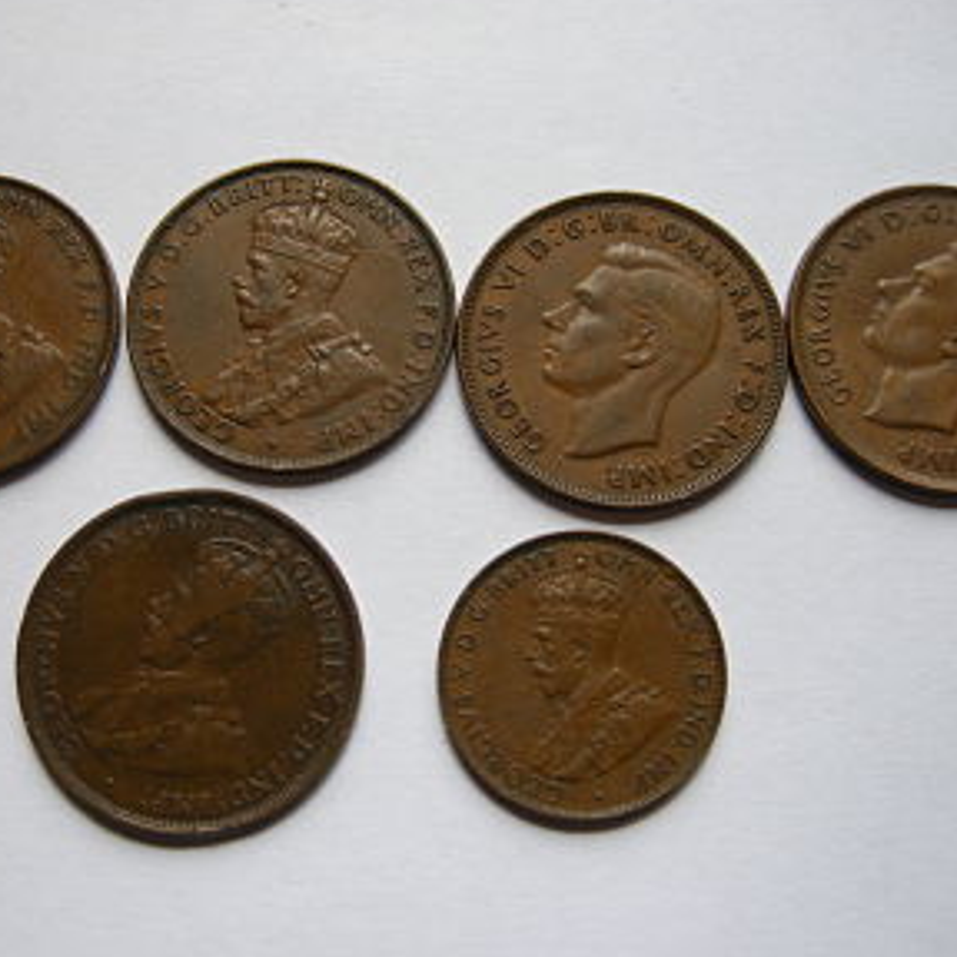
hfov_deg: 39.2
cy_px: 475
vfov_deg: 39.2
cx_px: 459
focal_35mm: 43
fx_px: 1345
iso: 64
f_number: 2.7
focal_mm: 7.5
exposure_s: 1/376
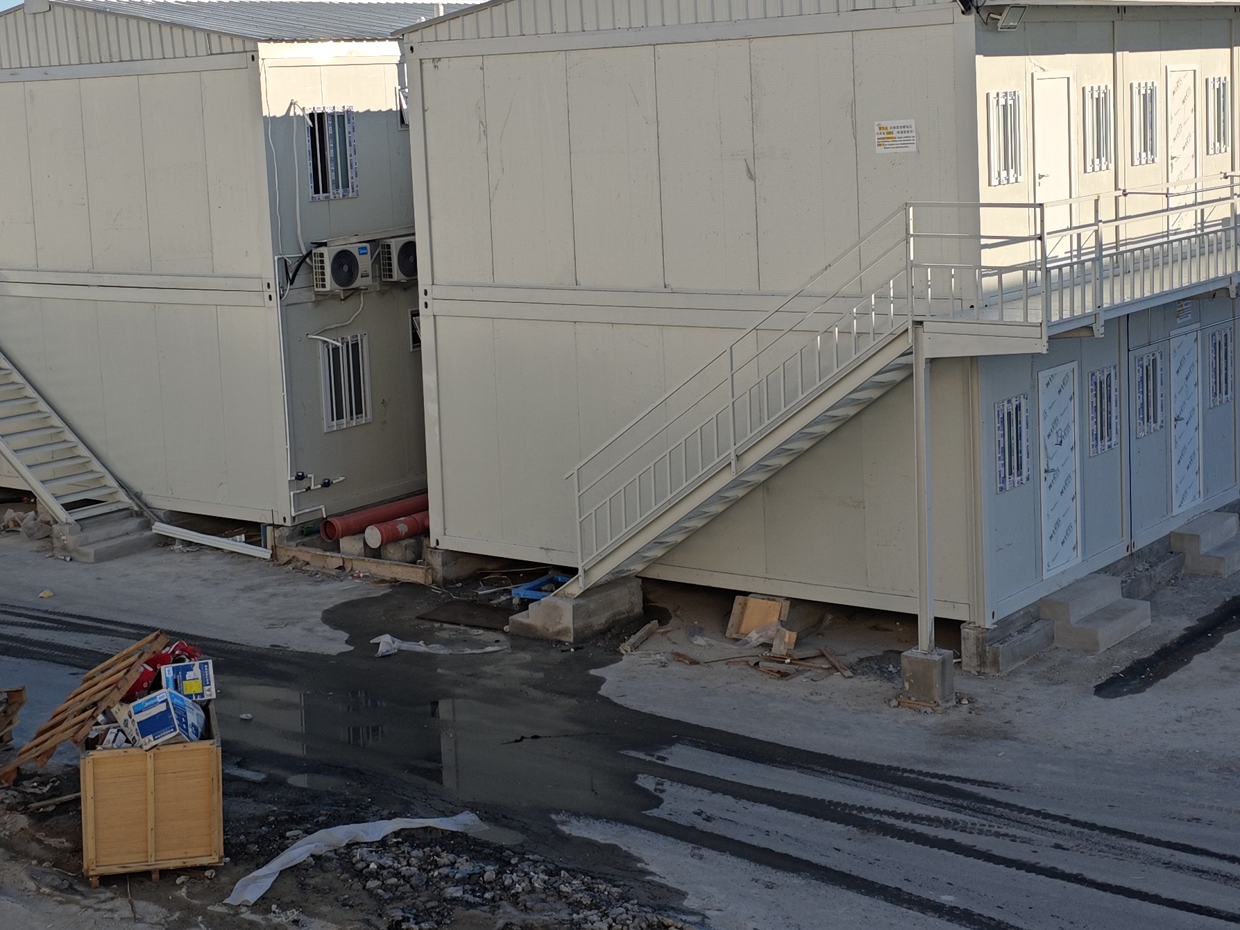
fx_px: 1971
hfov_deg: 34.9
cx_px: 520
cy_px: 304
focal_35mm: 55
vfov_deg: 26.4
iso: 50
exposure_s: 1/2398
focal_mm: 5.84
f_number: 1.6
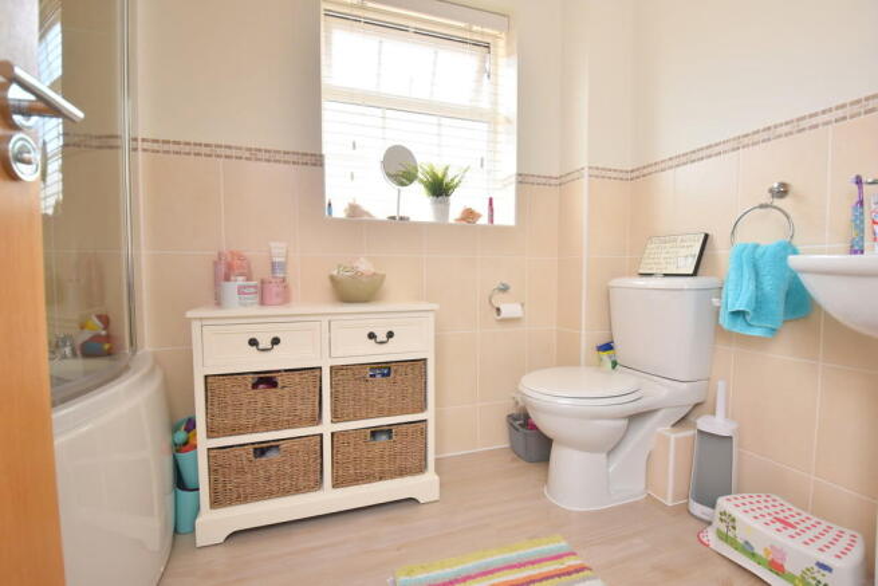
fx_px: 366
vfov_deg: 77.4
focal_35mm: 15
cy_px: 293
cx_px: 439
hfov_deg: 100.4
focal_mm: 10
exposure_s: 1/60
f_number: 5.6
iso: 400
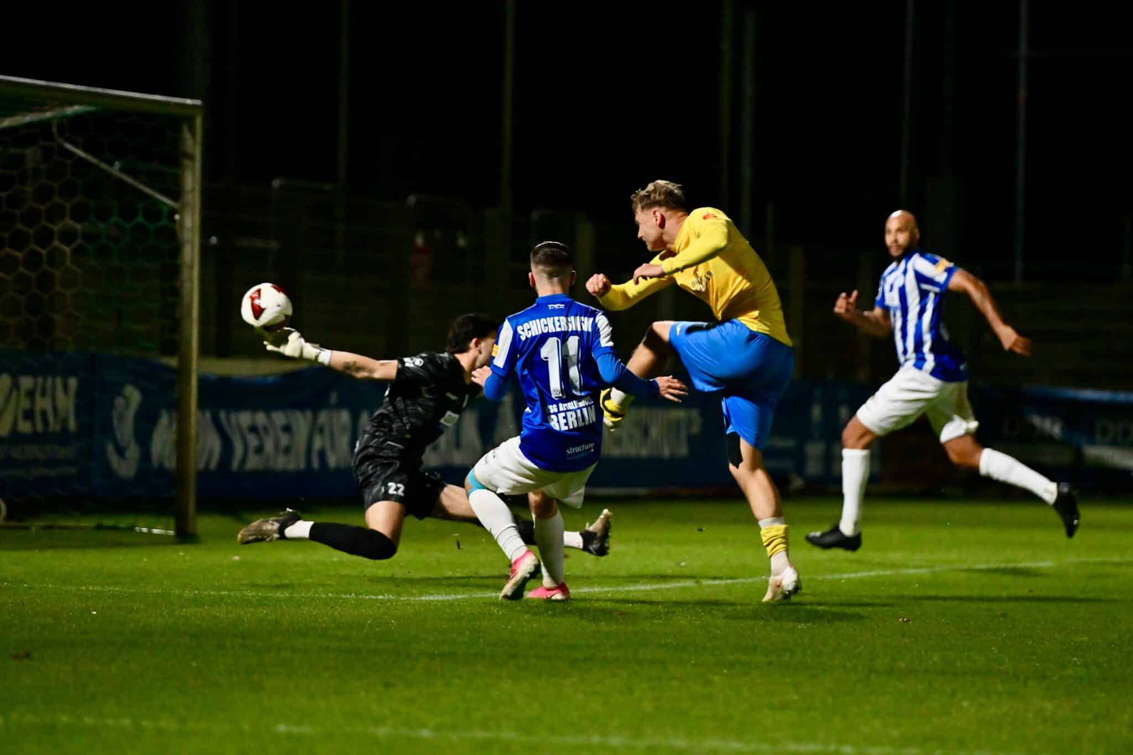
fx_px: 5192
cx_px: 566
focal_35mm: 165
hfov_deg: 12.5
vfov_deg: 8.3
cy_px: 378
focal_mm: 165
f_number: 2.8
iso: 3200
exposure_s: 1/1600
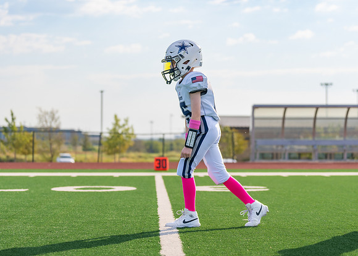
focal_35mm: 90
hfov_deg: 22.1
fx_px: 916
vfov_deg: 15.9
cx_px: 179
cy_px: 123
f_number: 2.8
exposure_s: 1/2000
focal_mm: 72
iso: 100
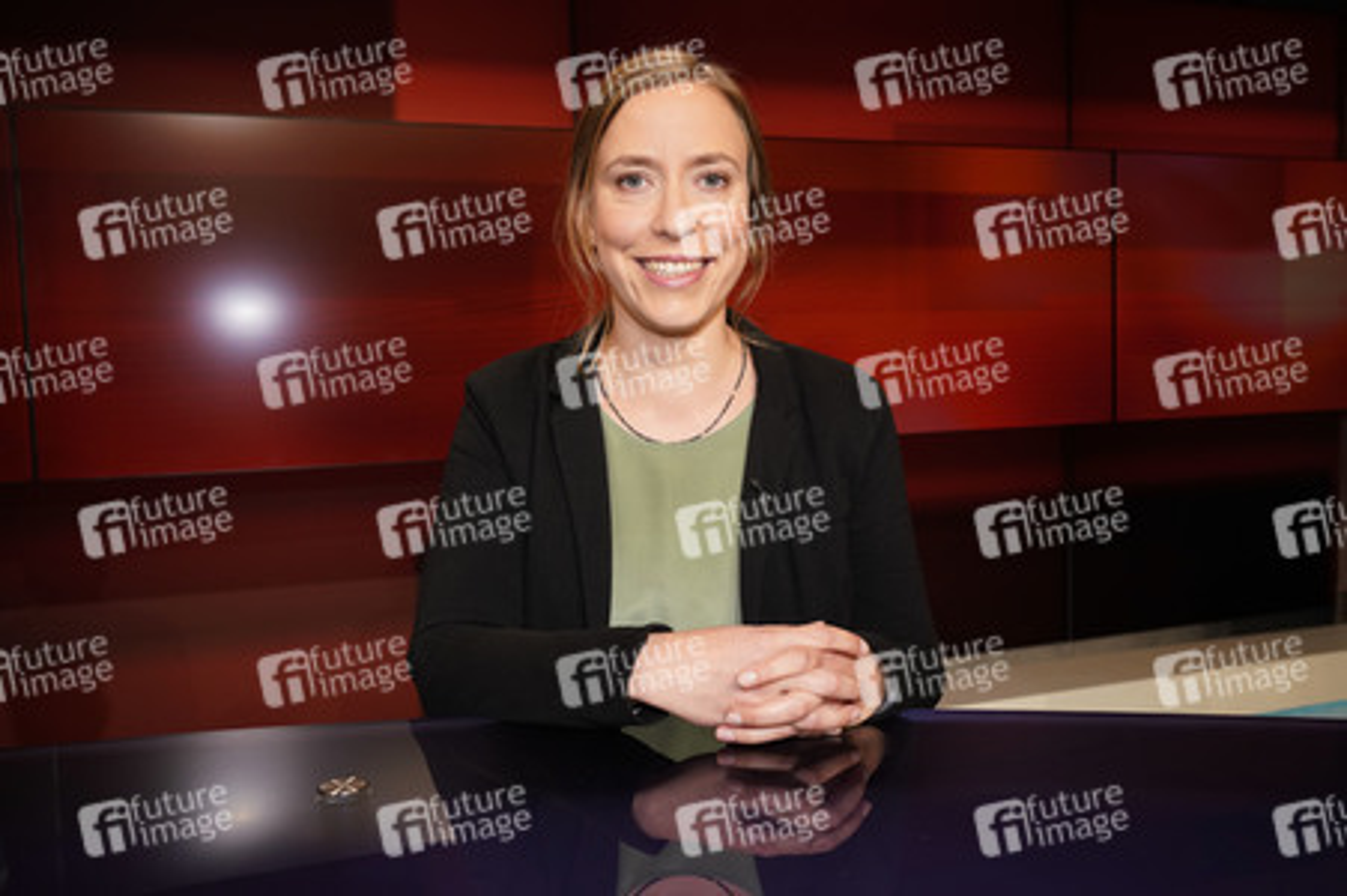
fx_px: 1122
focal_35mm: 30
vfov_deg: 43.5
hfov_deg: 62.0
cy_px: 448
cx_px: 674
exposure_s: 1/200
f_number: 5.6
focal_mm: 30
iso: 2000
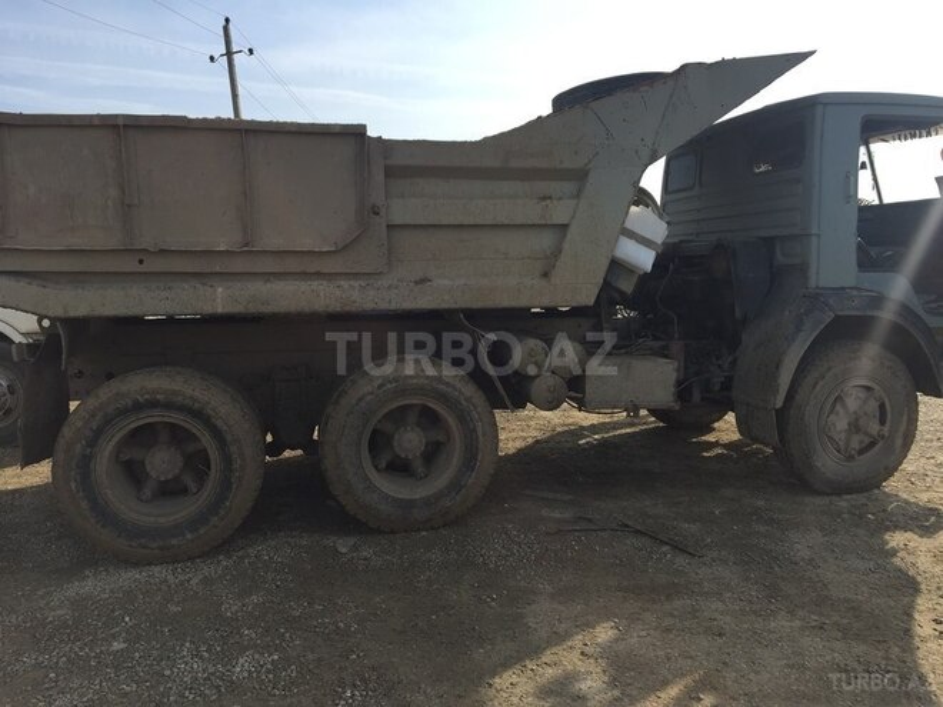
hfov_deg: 61.7
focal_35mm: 29
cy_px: 354
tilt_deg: -4.0
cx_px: 472
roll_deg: +2.3
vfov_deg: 48.2
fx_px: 790
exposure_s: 1/1464
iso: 32
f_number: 2.2
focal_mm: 4.15
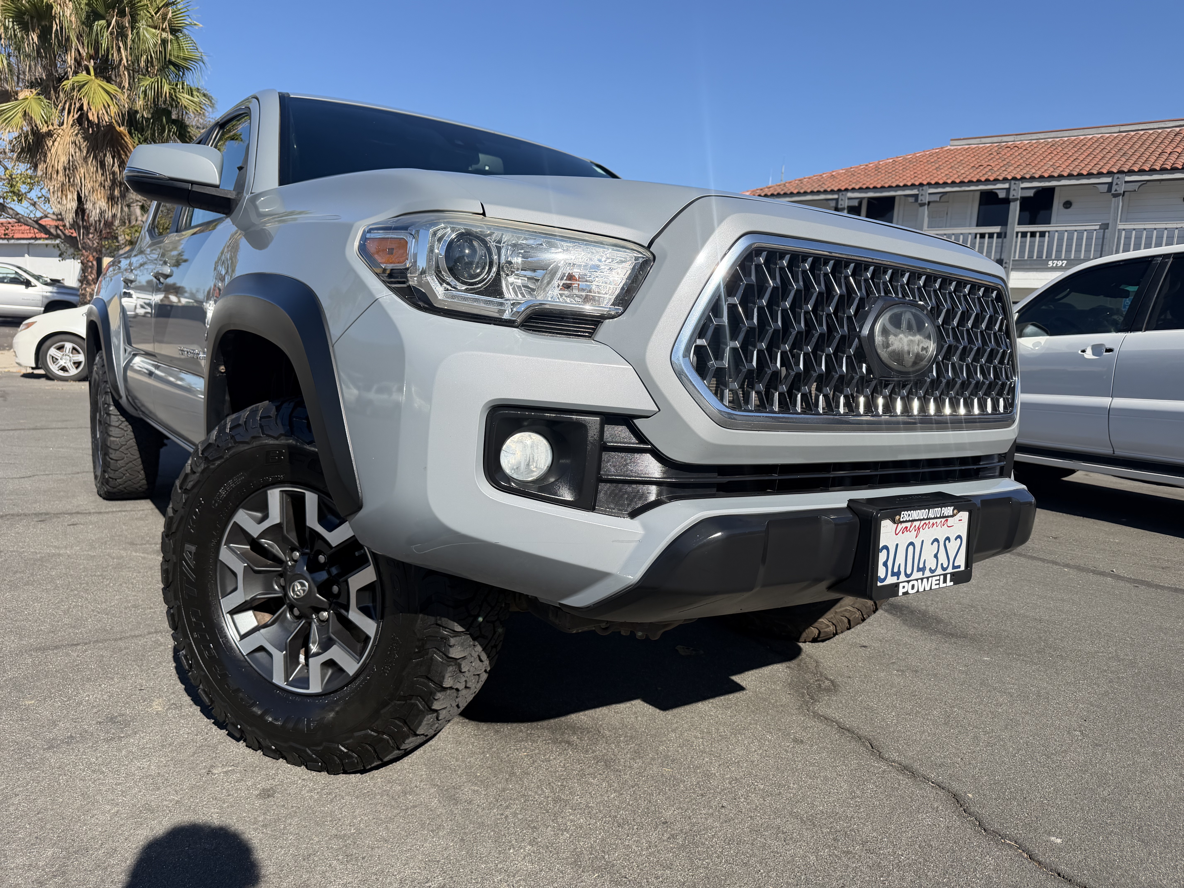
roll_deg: -3.6
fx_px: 821
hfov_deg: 71.6
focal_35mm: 24
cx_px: 592
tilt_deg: -7.4
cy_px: 444
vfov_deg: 56.8
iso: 80
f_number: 1.78
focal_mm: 6.76
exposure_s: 1/4405
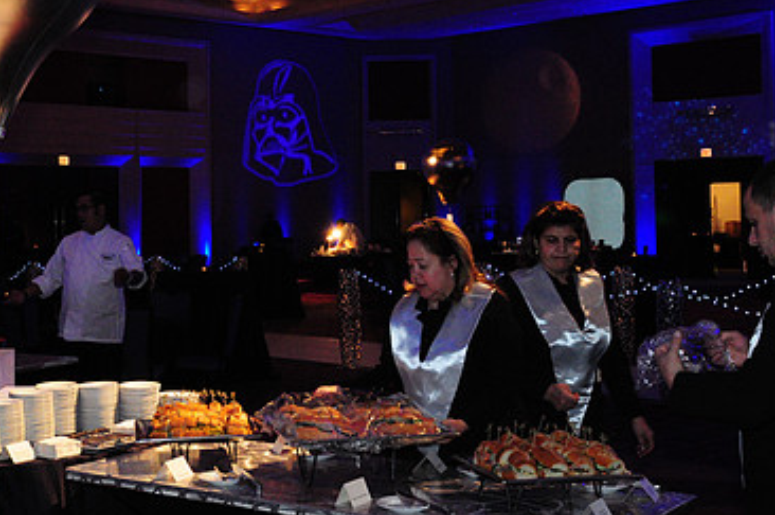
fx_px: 1225
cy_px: 188
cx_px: 235
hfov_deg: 34.6
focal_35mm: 57
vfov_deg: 23.6
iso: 2500
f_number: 8
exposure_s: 1/60
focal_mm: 24
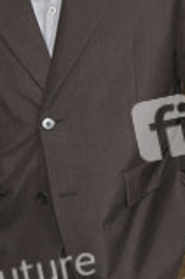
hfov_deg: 6.6
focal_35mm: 208
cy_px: 33
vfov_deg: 9.9
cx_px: 63
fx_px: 1610
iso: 1000
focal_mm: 83
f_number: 6.3
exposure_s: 1/250
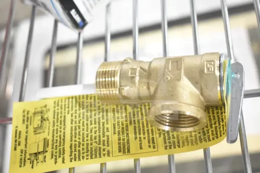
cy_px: 86
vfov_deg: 25.8
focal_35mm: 52
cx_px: 130
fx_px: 379
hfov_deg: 37.8
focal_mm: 35
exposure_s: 1/60
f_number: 4.5
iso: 2200
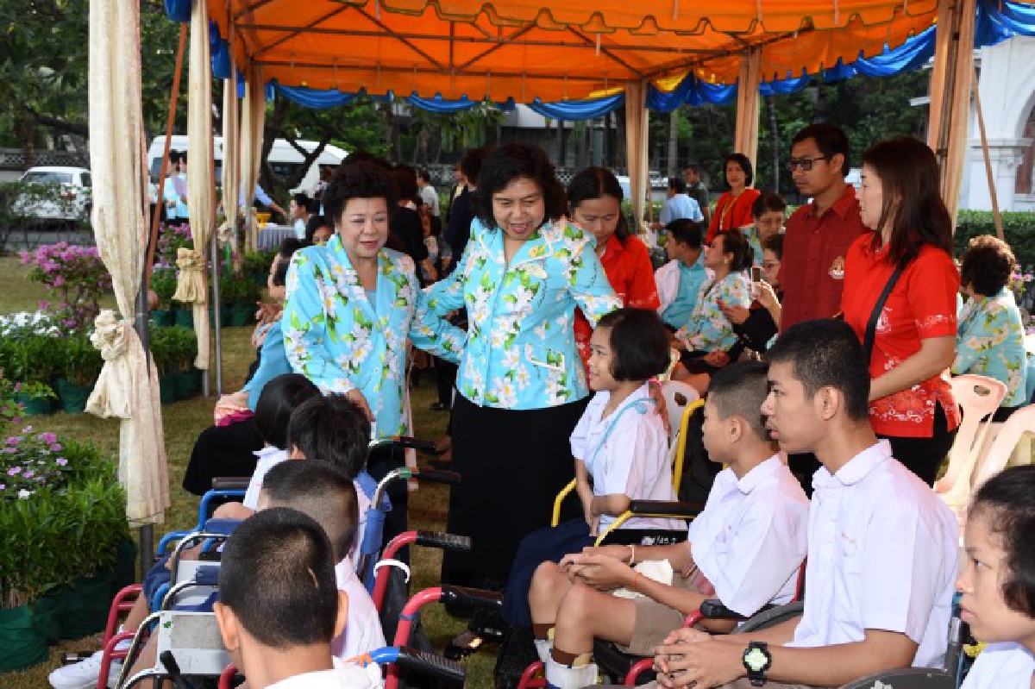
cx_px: 518
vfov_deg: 29.8
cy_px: 344
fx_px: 1293
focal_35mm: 45
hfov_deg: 43.6
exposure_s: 1/250
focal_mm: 30
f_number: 5.6
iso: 400
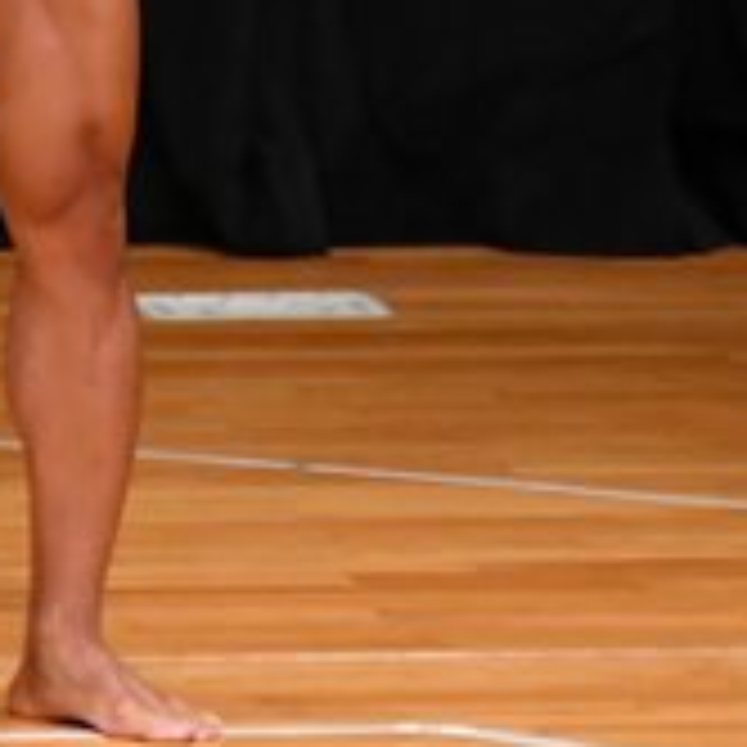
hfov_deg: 1.6
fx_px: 26197
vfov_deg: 1.6
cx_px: 25
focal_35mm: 1073
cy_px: -252
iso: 4000
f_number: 5.6
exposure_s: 1/400
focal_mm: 180
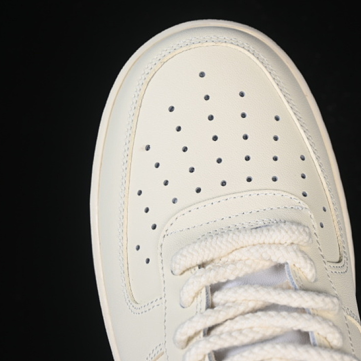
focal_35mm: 96
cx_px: 218
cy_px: 181
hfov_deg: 18.1
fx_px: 1133
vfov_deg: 18.1
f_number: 7.1
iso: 160
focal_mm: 50
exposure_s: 1/80
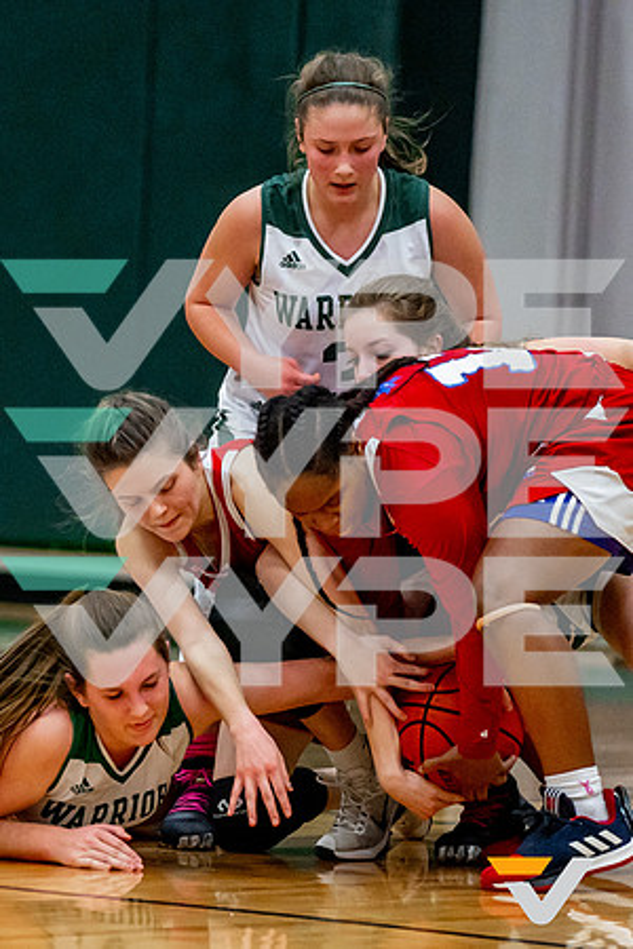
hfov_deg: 3.5
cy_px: 631
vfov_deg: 5.3
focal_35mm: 389
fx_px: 10264
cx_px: 50
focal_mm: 192
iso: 2000
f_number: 2.8
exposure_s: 1/1000
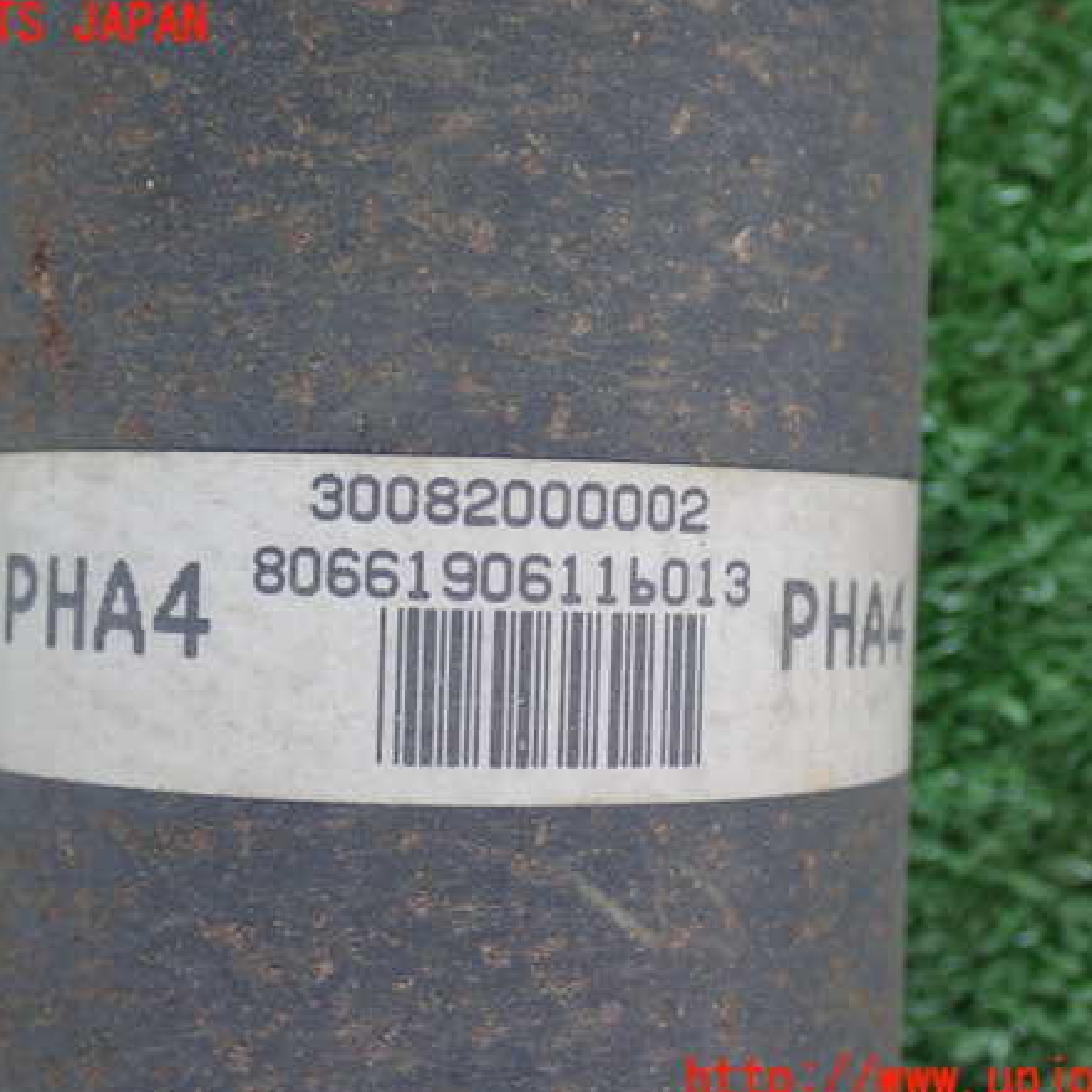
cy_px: 553
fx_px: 1892
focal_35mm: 53
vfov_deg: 32.2
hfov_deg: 32.2
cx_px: 501
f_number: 2.9
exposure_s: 1/60
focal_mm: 7.84
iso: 200
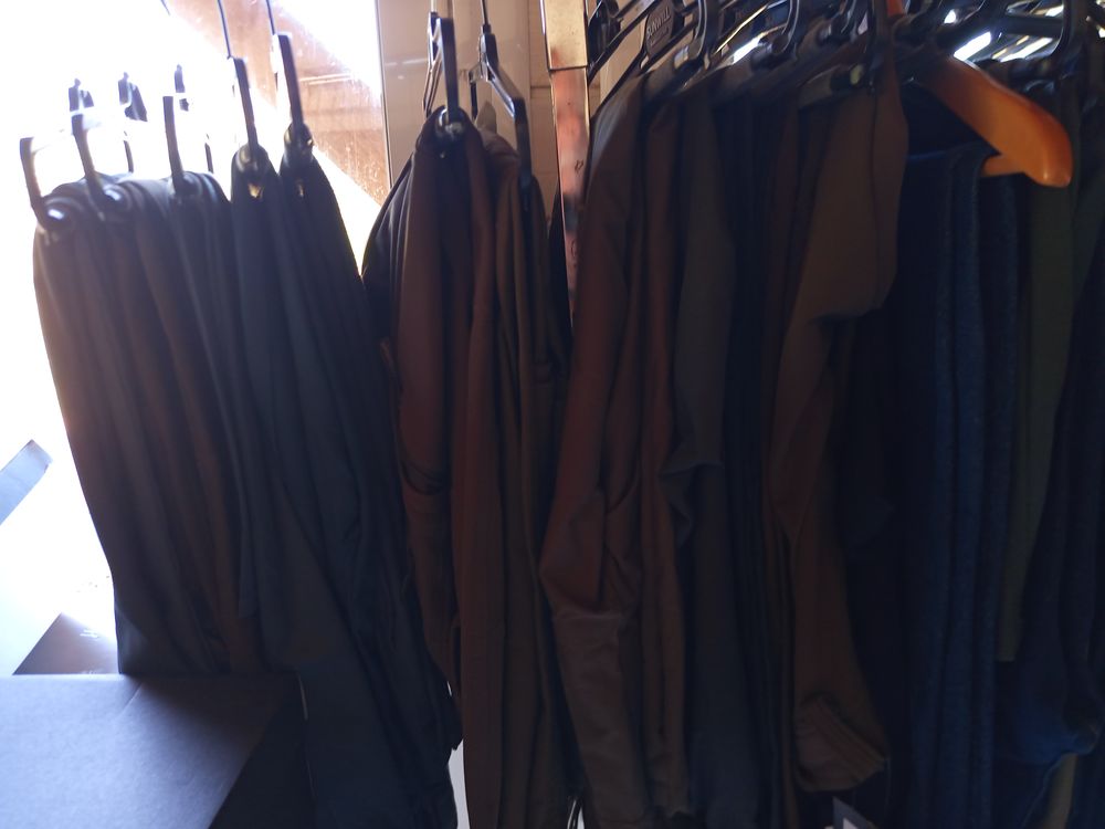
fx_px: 766
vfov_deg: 56.8
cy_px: 414
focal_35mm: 24
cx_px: 552
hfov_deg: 71.6
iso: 215
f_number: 1.7
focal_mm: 5.24
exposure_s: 1/33.3
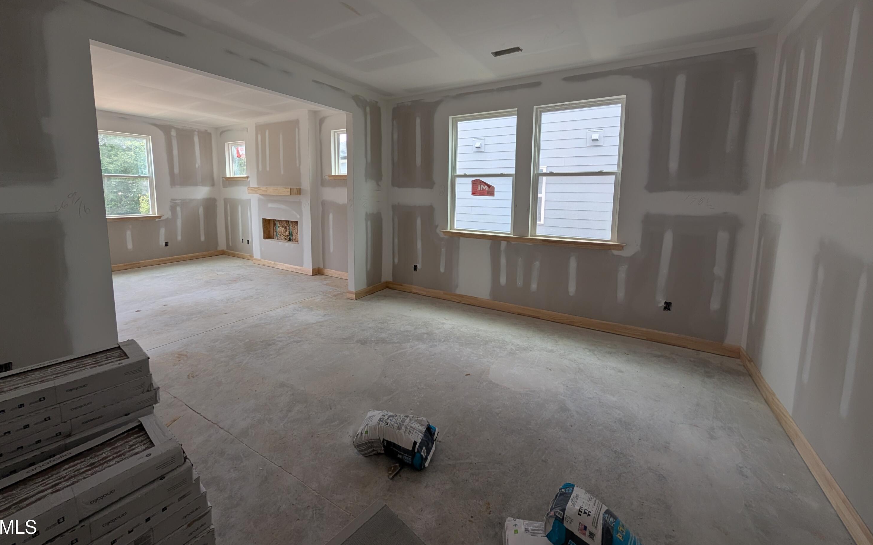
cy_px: 223
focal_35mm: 13
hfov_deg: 109.3
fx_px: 309
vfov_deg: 82.0
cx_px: 429
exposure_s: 1/62.7
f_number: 1.7
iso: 48
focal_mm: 2.02
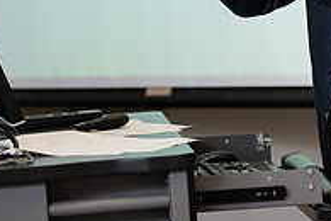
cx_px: 412
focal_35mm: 223
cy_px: -40
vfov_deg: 6.1
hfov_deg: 9.1
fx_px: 2050
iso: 640
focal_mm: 75
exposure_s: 1/200
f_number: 3.2
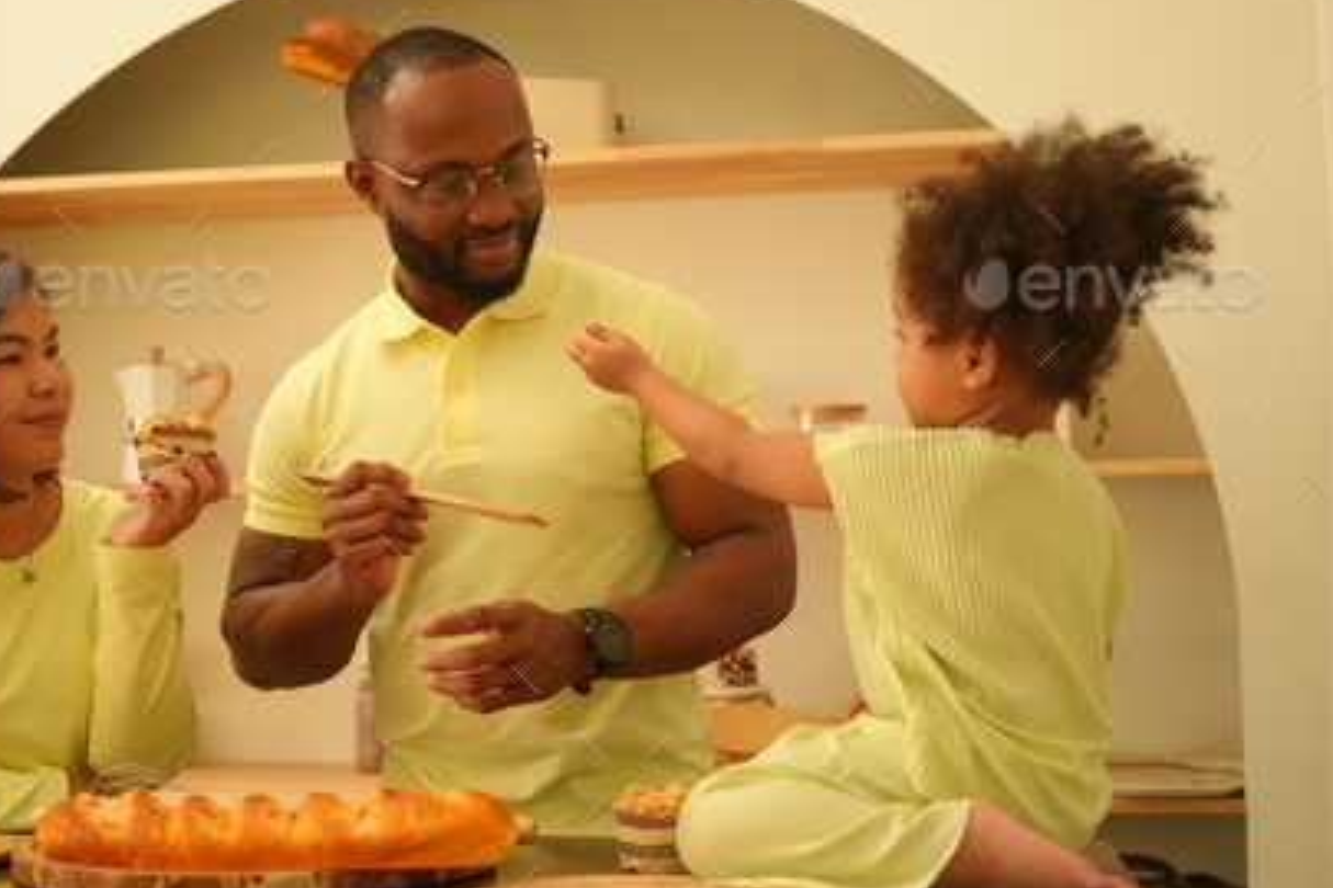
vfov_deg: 26.5
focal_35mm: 51
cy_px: 439
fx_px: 1888
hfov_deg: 38.9
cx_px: 609
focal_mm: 35
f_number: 2
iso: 160
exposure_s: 1/160
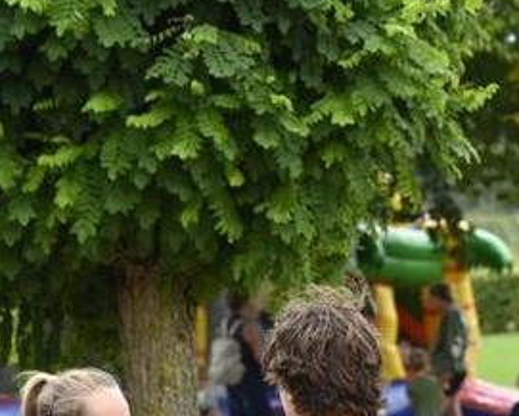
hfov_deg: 7.9
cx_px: 703
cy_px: 281
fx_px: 3688
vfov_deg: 6.4
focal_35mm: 240
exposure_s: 1/320
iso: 400
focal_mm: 70
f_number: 4.5
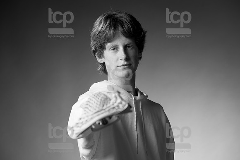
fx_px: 1301
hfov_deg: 10.5
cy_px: 81
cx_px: 118
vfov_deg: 7.0
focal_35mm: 195
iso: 160
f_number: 5.6
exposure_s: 1/250
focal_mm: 170
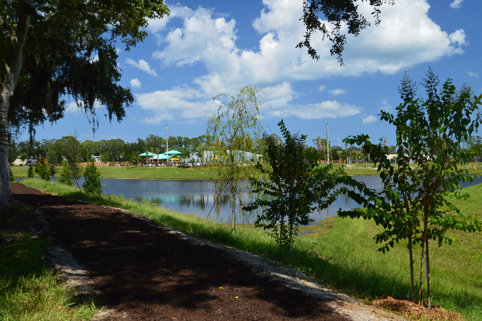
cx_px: 241
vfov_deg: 34.1
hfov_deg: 49.6
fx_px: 522
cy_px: 160
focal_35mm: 39
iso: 400
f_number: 10
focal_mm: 26
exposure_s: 1/250
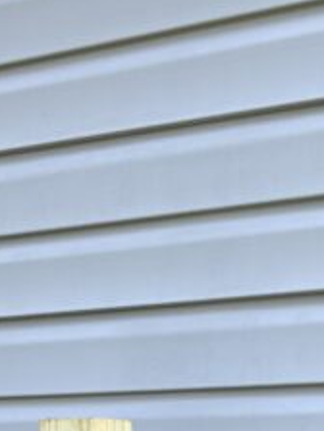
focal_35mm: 105
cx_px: 177
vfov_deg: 15.0
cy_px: 881
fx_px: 1310
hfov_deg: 14.1
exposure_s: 1/60
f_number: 1.7
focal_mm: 6.3
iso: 12
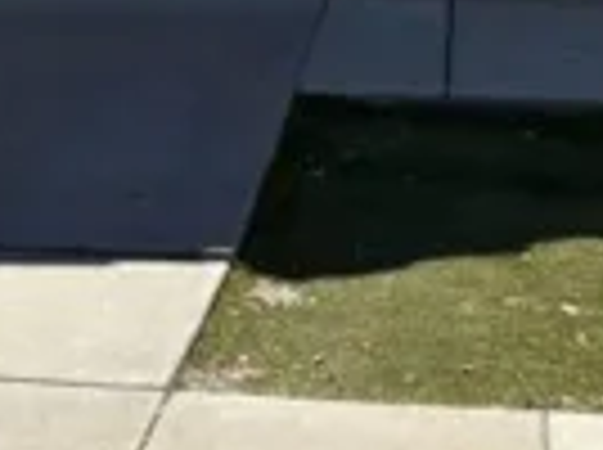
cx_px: -241
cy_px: -477
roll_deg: +1.1
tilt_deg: +4.8
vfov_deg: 9.5
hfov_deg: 13.0
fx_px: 2521
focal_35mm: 145
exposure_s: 1/4329
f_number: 1.6
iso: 50
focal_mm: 5.96
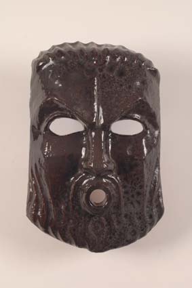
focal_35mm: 82
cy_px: 144
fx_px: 660
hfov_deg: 16.5
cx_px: 96
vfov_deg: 24.6
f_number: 8
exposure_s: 1/2.5
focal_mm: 55
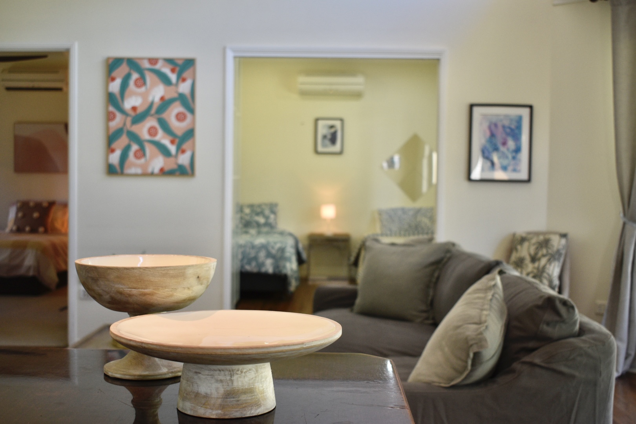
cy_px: 212
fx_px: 848
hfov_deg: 41.1
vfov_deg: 28.1
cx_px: 318
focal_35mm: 48
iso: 560
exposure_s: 1/60
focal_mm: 32
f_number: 4.5
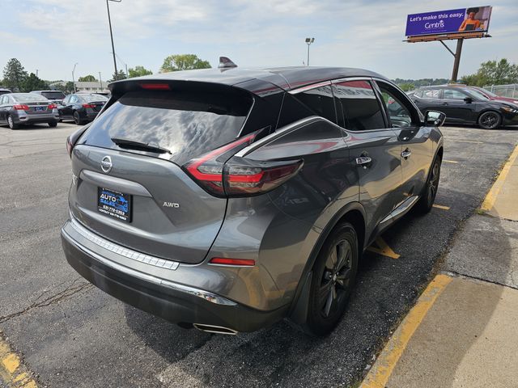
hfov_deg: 73.9
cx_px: 259
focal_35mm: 23
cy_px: 194
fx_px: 344
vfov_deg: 58.9
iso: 10
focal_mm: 6.3
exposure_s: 1/626
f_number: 1.7
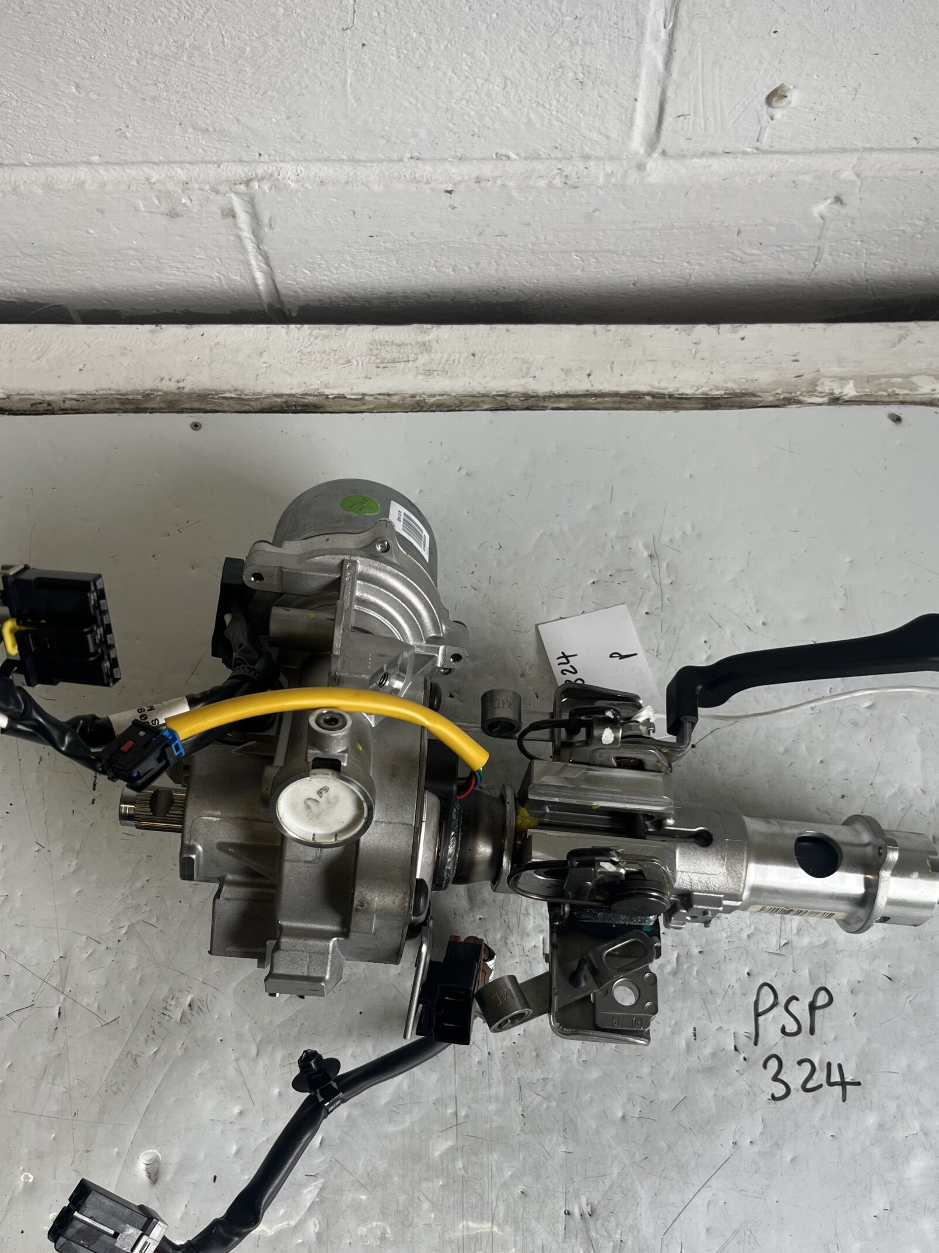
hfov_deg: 45.4
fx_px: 1121
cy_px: 719
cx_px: 477
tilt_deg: -69.2
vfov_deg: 58.1
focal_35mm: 31
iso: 50
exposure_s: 1/315
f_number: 1.6
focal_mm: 5.1
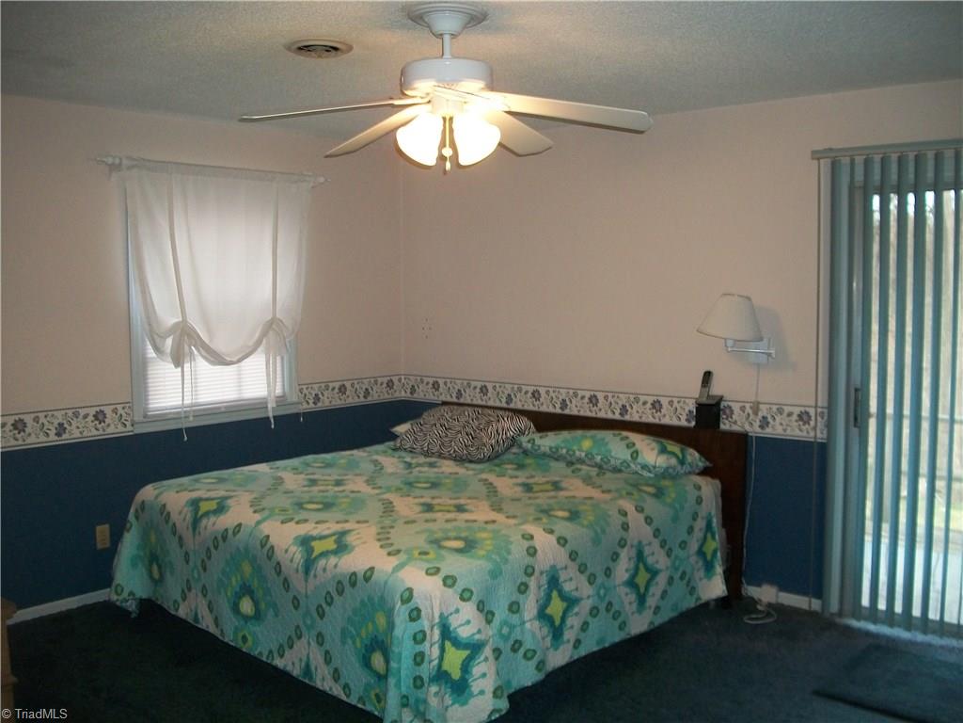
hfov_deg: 56.8
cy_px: 362
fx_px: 890
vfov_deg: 44.2
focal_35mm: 32
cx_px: 482
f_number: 2.9
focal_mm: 5.7
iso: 160
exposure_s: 1/30
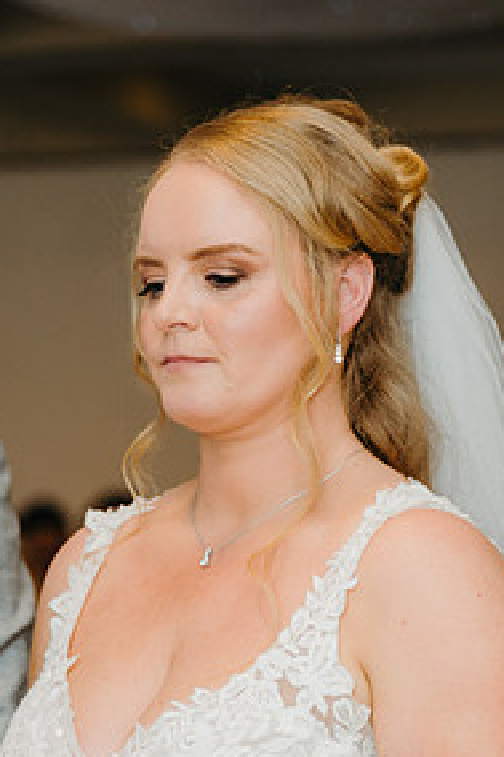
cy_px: 536
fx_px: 2502
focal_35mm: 119
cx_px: 253
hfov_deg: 11.5
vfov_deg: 17.1
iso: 800
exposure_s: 1/160
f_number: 2.8
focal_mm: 75
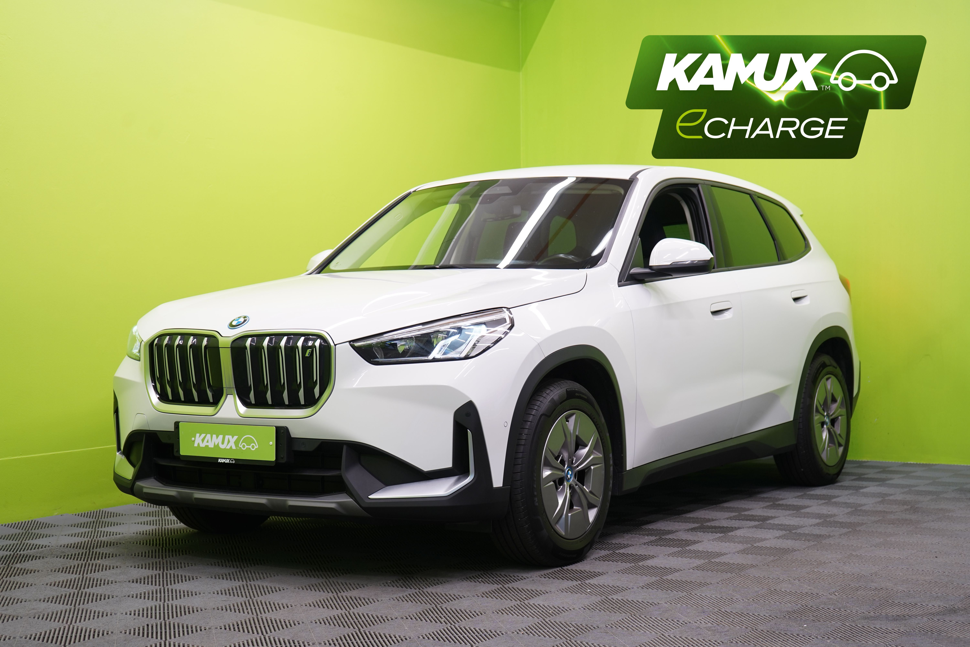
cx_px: 485
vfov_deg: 25.1
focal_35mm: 54
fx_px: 1455
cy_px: 324
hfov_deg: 36.9
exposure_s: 1/30
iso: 400
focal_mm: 54
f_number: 5
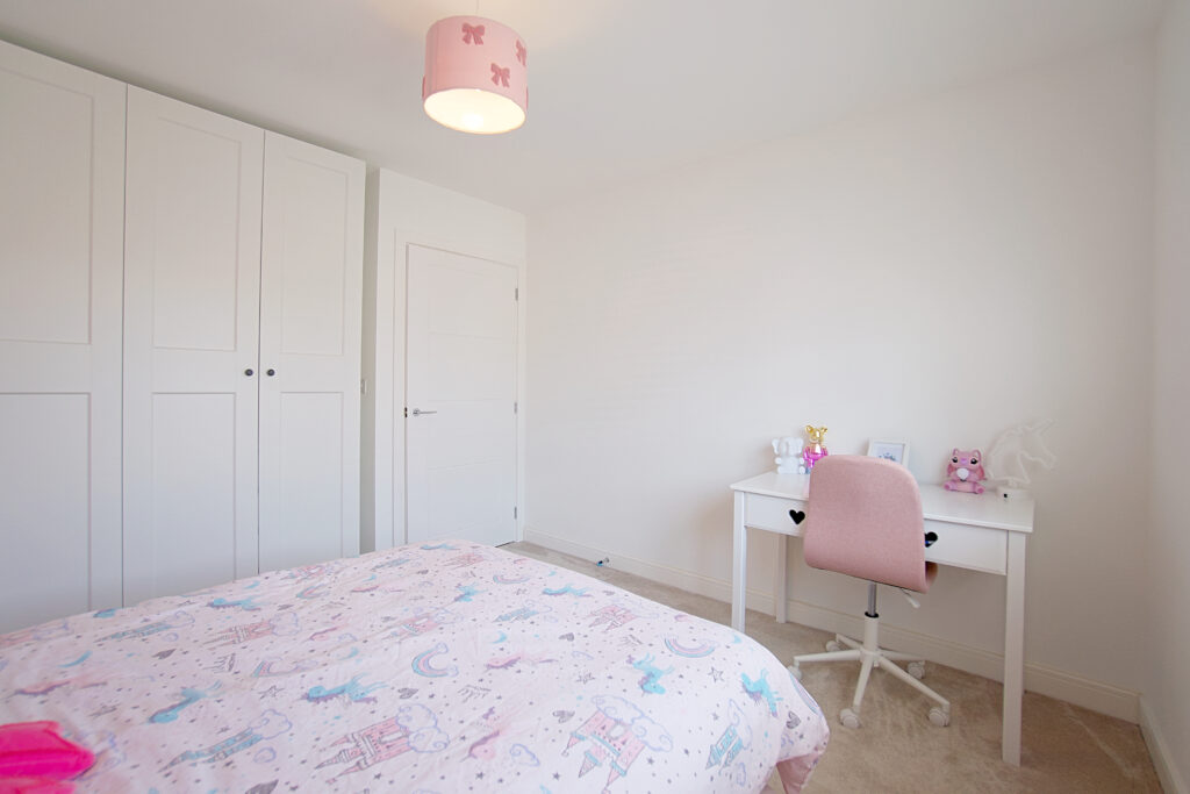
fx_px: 496
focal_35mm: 15
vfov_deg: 77.3
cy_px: 397
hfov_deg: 100.4
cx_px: 595
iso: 160
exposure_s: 1/160
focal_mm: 10
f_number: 4
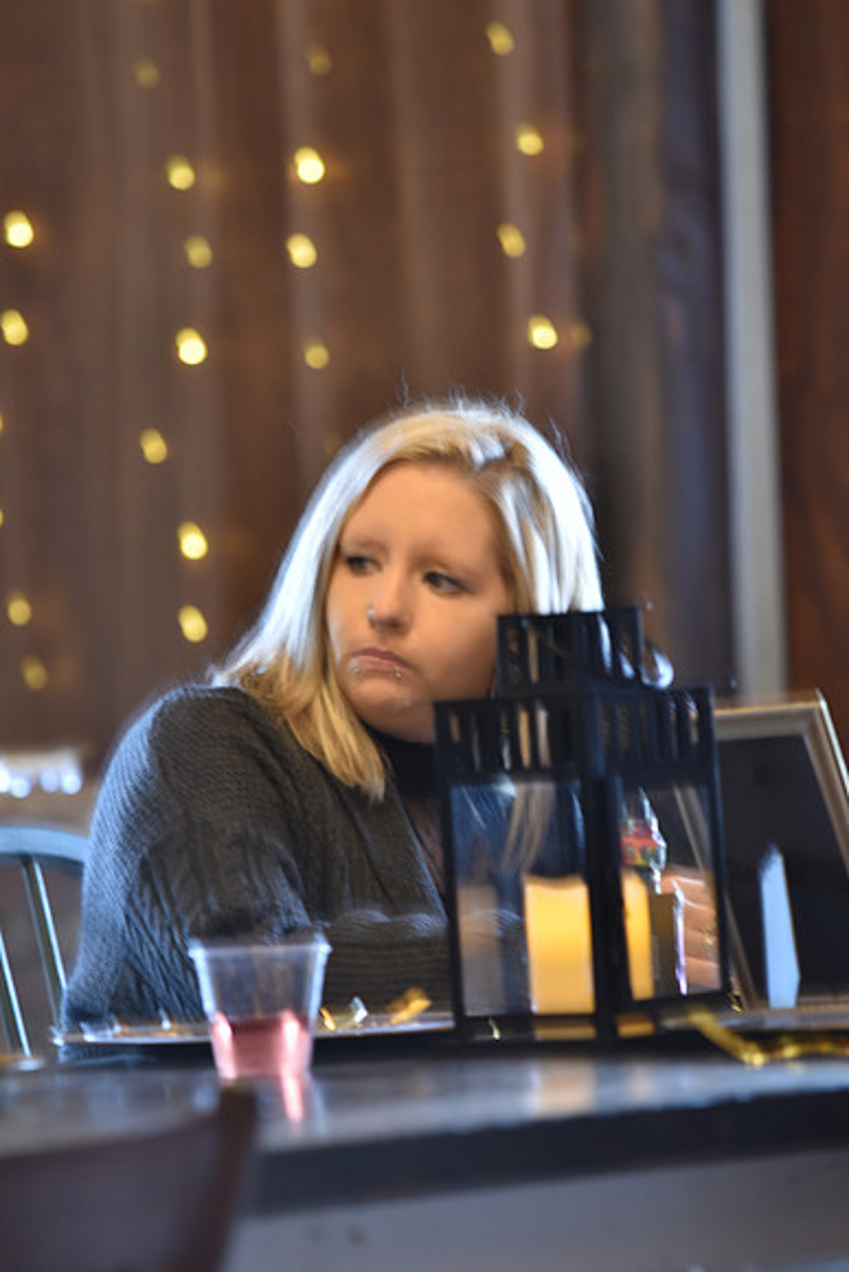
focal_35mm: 270
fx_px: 9545
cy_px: 636
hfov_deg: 5.1
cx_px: 424
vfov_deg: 7.6
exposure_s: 1/8
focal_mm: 270
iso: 800
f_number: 5.6
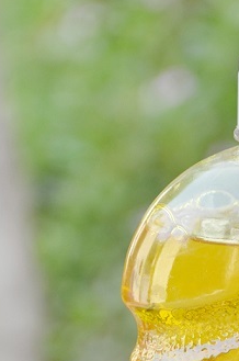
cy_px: 424
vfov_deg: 5.7
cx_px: 283
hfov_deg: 3.8
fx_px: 3614
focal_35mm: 361
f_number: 6.3
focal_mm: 85
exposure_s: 1/125
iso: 320
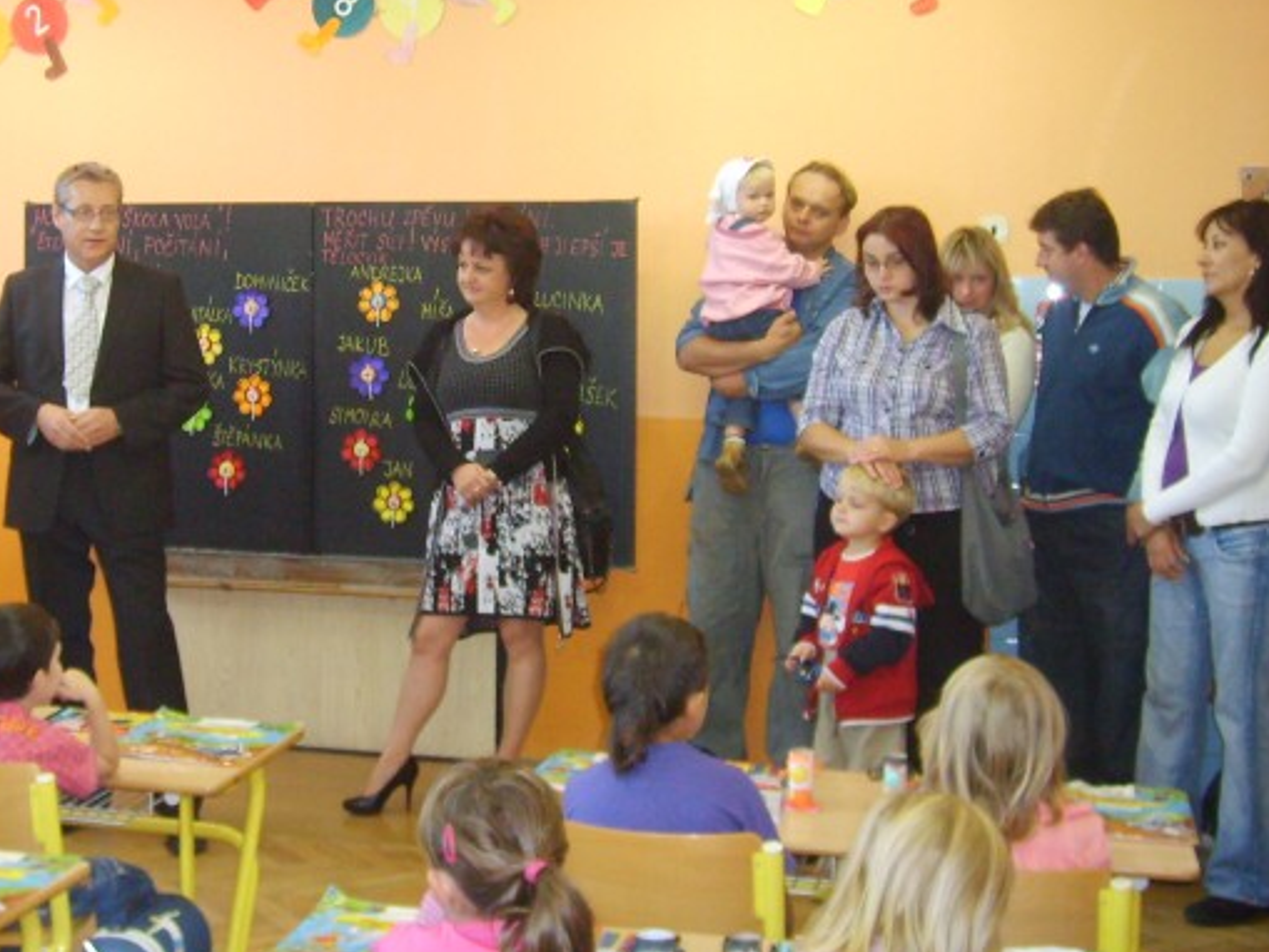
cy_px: 299
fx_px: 2017
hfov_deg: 34.5
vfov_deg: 26.4
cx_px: 396
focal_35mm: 55
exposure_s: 1/45
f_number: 2.8
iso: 213
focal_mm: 5.8
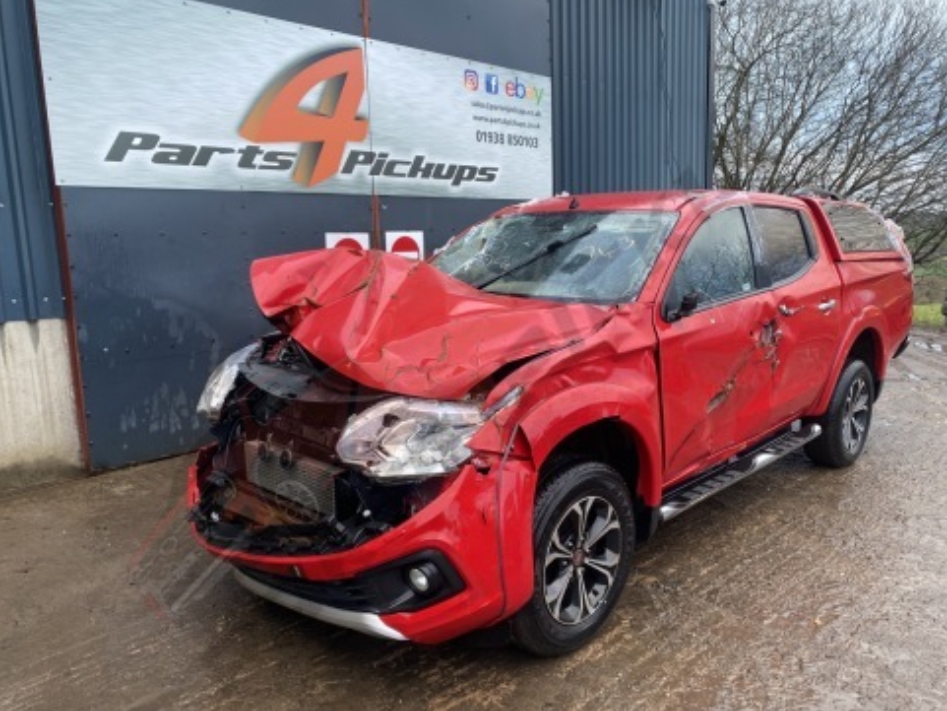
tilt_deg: -9.2
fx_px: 739
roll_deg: +2.6
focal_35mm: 27
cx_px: 490
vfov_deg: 51.4
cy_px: 357
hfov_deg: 65.3
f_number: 1.8
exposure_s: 1/50
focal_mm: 4.25
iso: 80
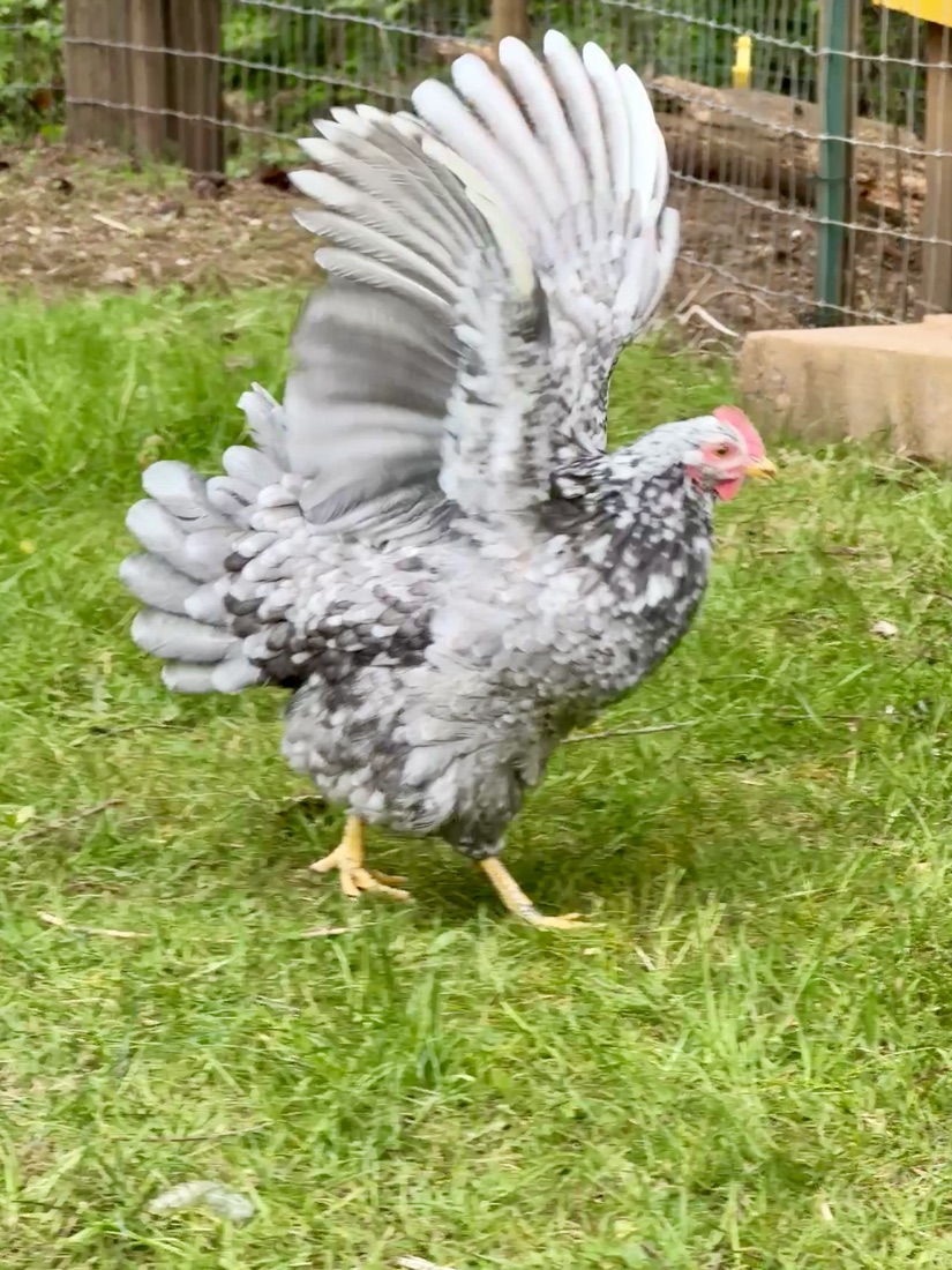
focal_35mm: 120
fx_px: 4400
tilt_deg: -17.6
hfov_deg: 12.3
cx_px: 476
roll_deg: +0.5
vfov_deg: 16.4
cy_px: 635
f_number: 2.8
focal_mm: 15.66
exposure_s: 1/165
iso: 50
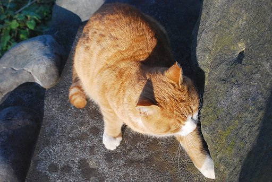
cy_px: 91
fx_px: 567
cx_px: 136
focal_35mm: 75
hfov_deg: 27.0
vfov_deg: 18.2
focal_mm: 50
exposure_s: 1/800
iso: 800
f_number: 7.1
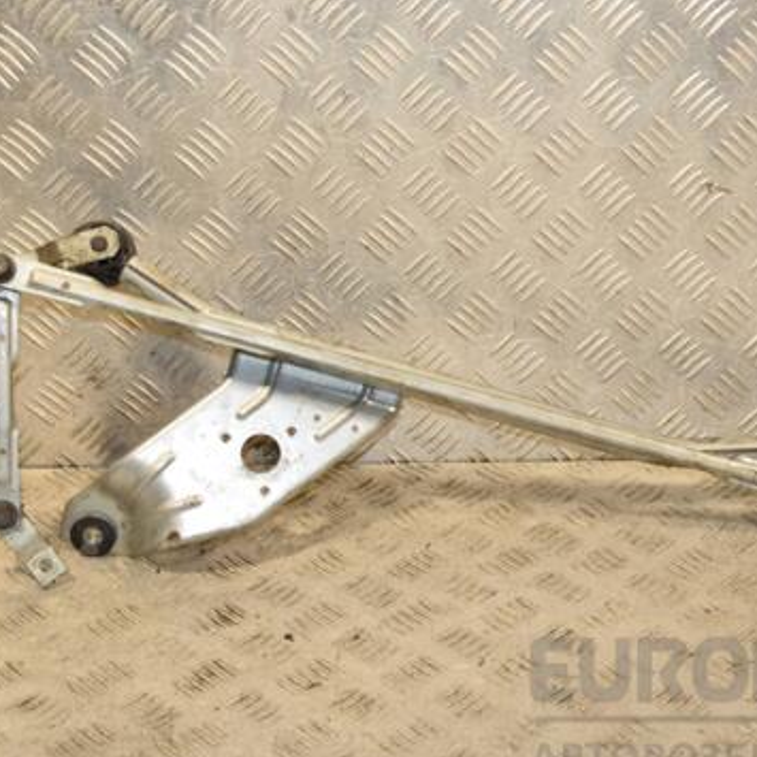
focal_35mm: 69
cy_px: 386
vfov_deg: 25.0
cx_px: 490
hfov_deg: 24.9
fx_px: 1707
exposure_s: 1/200
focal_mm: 32
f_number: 6.3
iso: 800
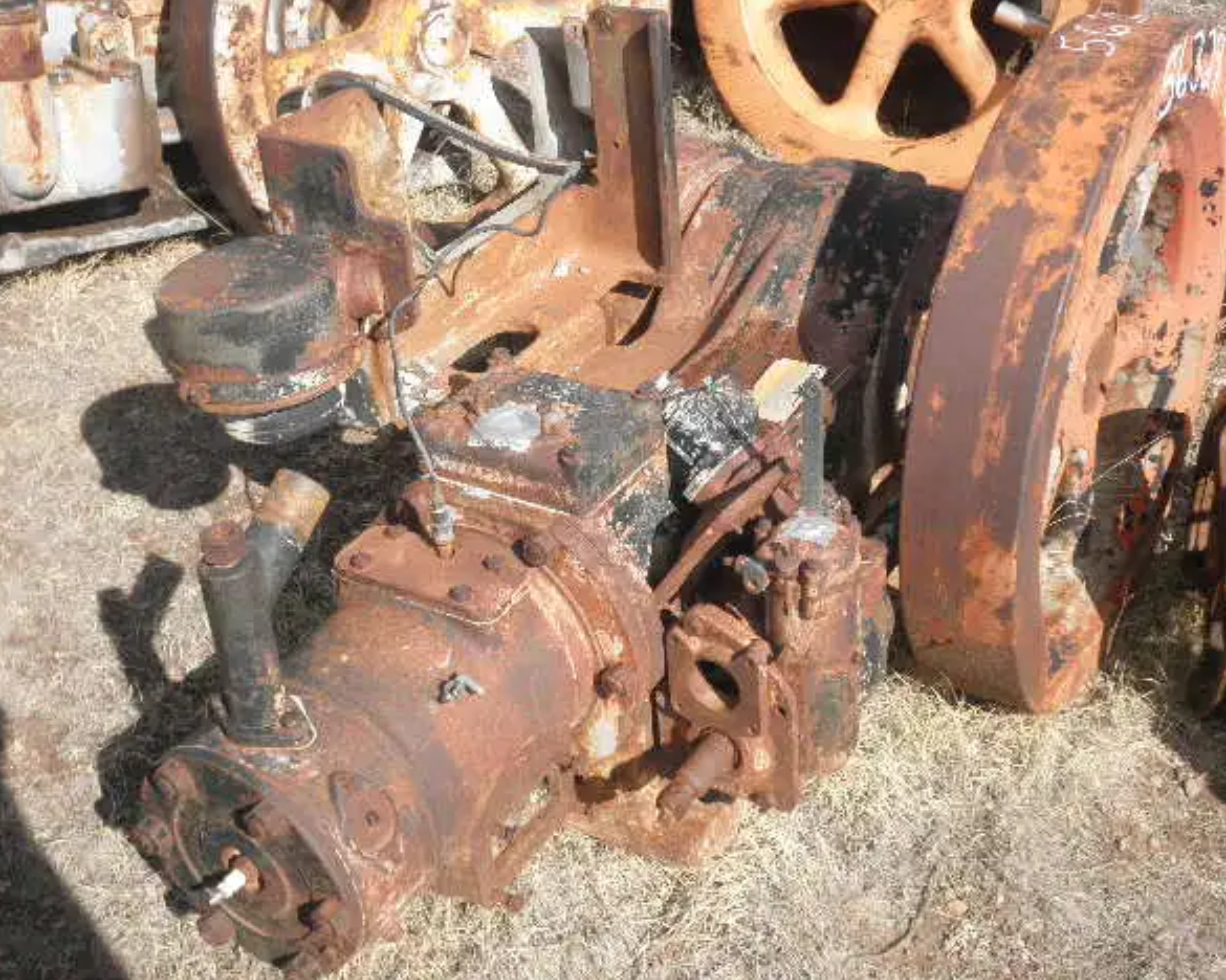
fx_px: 1705
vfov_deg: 32.1
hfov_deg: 39.5
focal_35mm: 47
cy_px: 484
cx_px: 581
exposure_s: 1/80
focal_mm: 7.9
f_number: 9.6
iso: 64
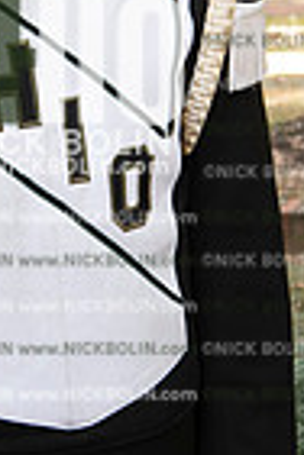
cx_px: 49
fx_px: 1938
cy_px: 84
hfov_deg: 8.9
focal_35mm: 153
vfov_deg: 13.3
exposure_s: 1/100
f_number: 8
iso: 800
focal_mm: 48
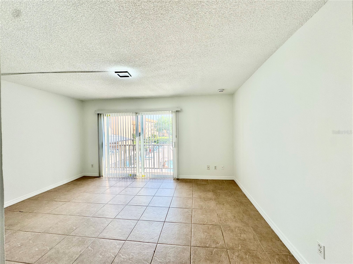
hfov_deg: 102.1
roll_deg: +0.9
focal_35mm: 14
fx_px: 143
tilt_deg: -0.6
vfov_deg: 85.7
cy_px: 132
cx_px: 176
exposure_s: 1/311
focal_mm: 2.22
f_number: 2.2
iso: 40
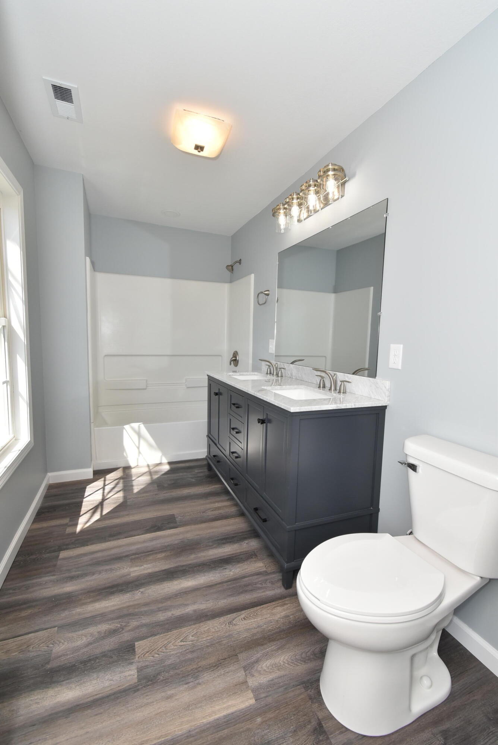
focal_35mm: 15
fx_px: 311
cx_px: 249
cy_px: 372
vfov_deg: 100.4
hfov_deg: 77.4
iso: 400
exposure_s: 1/80
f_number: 9
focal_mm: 10
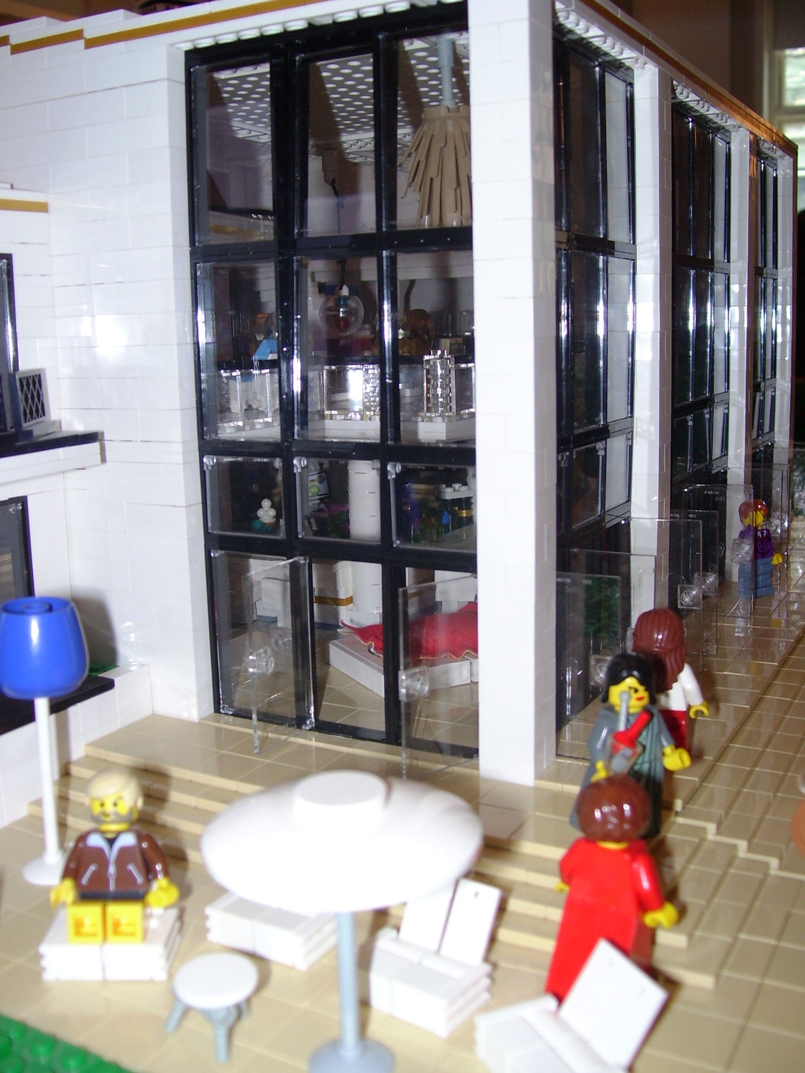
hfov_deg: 39.7
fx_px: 1116
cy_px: 536
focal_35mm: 36
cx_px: 402
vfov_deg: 51.4
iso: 80
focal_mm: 6
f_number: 2.7
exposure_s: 1/60
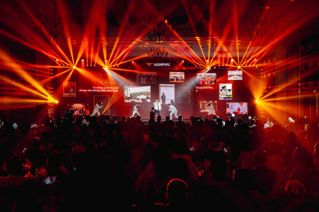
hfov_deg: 53.1
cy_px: 106
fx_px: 319
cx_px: 160
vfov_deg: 36.8
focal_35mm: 36
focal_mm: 36
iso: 800
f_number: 3.5
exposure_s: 1/100
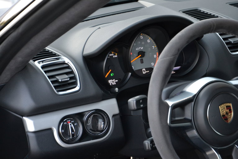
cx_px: 119
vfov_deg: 13.1
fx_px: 694
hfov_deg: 19.4
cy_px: 80
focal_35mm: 105
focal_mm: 70
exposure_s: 1/60
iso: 900
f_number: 5.3
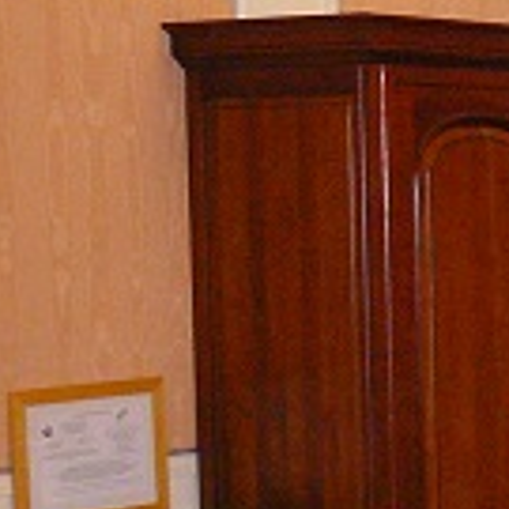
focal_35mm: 138
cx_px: 1063
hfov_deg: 11.3
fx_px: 2296
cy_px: 422
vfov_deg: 12.6
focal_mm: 5.2
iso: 400
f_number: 2.8
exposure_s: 1/30
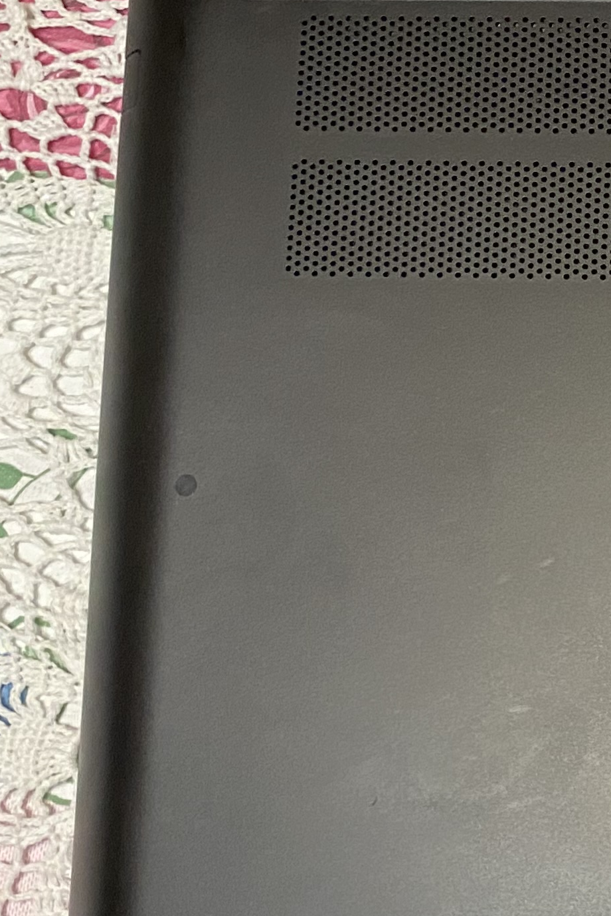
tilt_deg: -84.4
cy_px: 550
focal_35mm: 79
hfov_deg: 14.9
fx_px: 2011
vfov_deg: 25.6
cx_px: 1119
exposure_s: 1/50
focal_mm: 4.25
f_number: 1.8
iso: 250
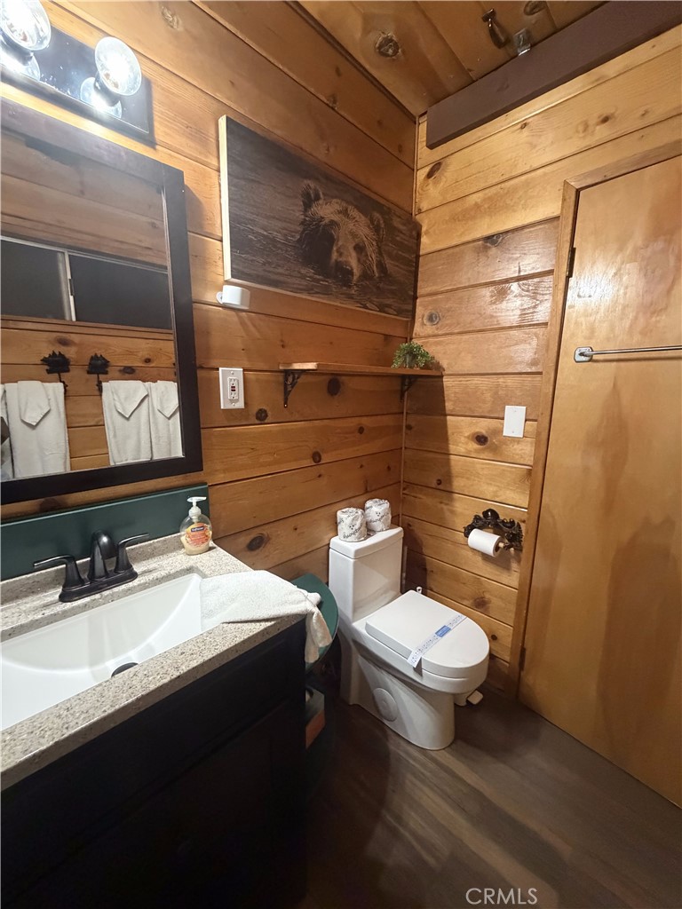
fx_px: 368
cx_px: 341
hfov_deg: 85.7
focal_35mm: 14
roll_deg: +0.9
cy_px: 454
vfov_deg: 102.1
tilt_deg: -10.2
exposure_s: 1/60
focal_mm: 2.22
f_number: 2.2
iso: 800
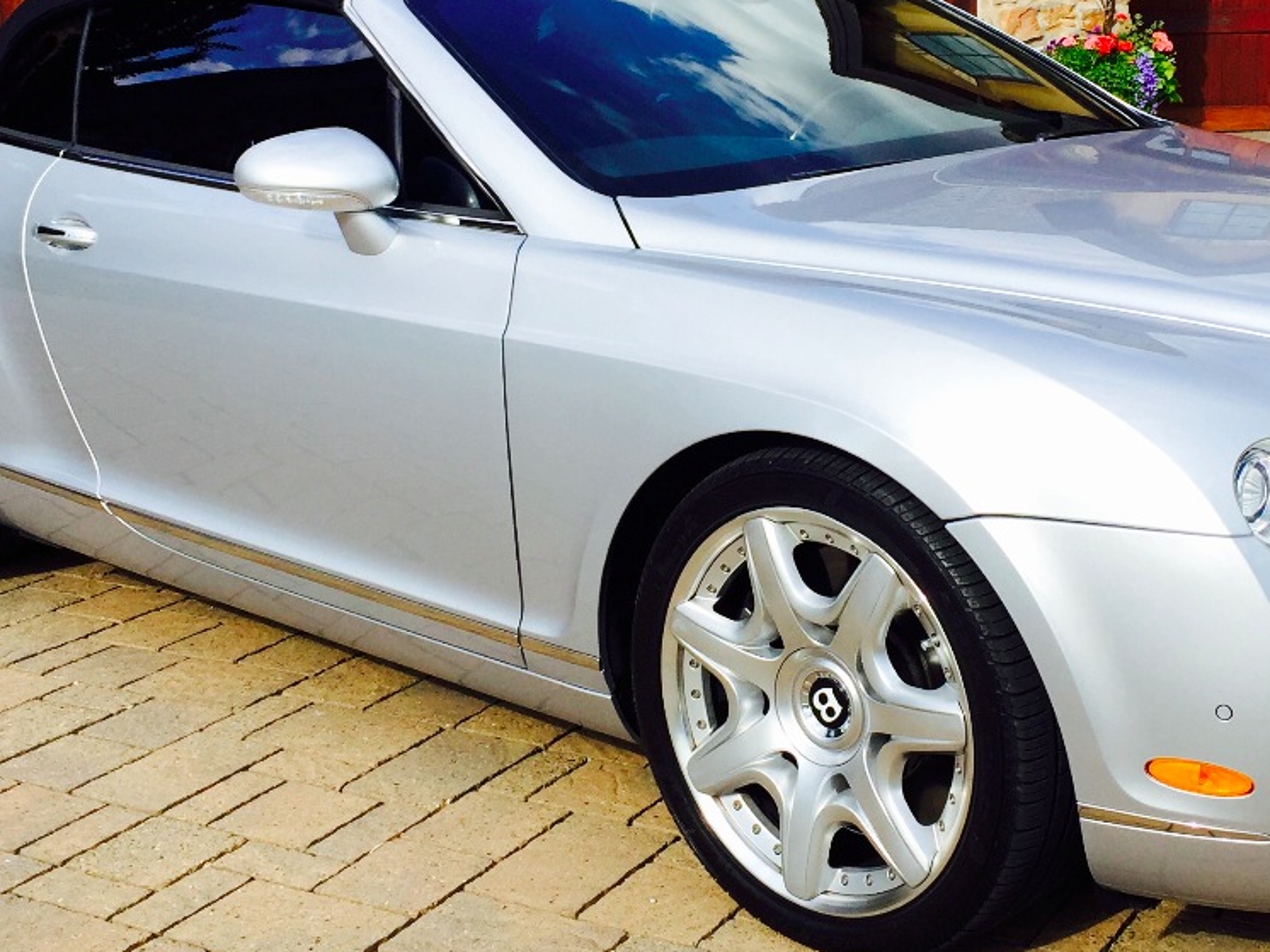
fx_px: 2054
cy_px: 385
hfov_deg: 34.2
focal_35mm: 56
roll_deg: +0.3
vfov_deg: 26.0
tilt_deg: -10.0
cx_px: 763
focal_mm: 4.15
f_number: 2.2
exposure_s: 1/1236
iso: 32
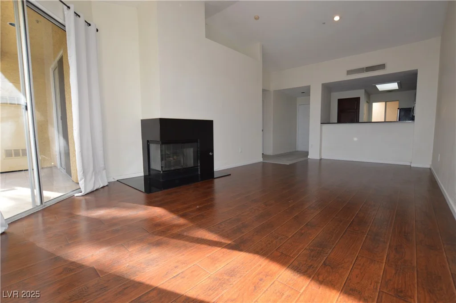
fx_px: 190
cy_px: 152
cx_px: 228
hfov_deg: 100.5
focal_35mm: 15
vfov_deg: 77.2
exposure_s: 1/125
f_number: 5.6
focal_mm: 10
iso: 400
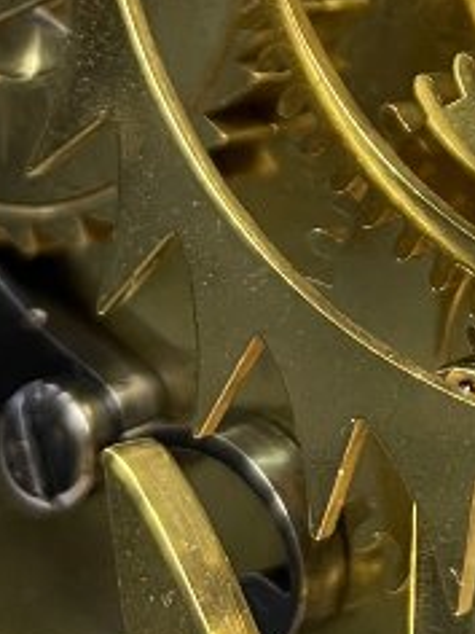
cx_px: 660
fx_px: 2415
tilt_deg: -25.1
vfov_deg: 14.3
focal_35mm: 132
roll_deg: -1.8
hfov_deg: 10.9
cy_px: -210
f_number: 1.6
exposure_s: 1/50
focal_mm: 4.2
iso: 64
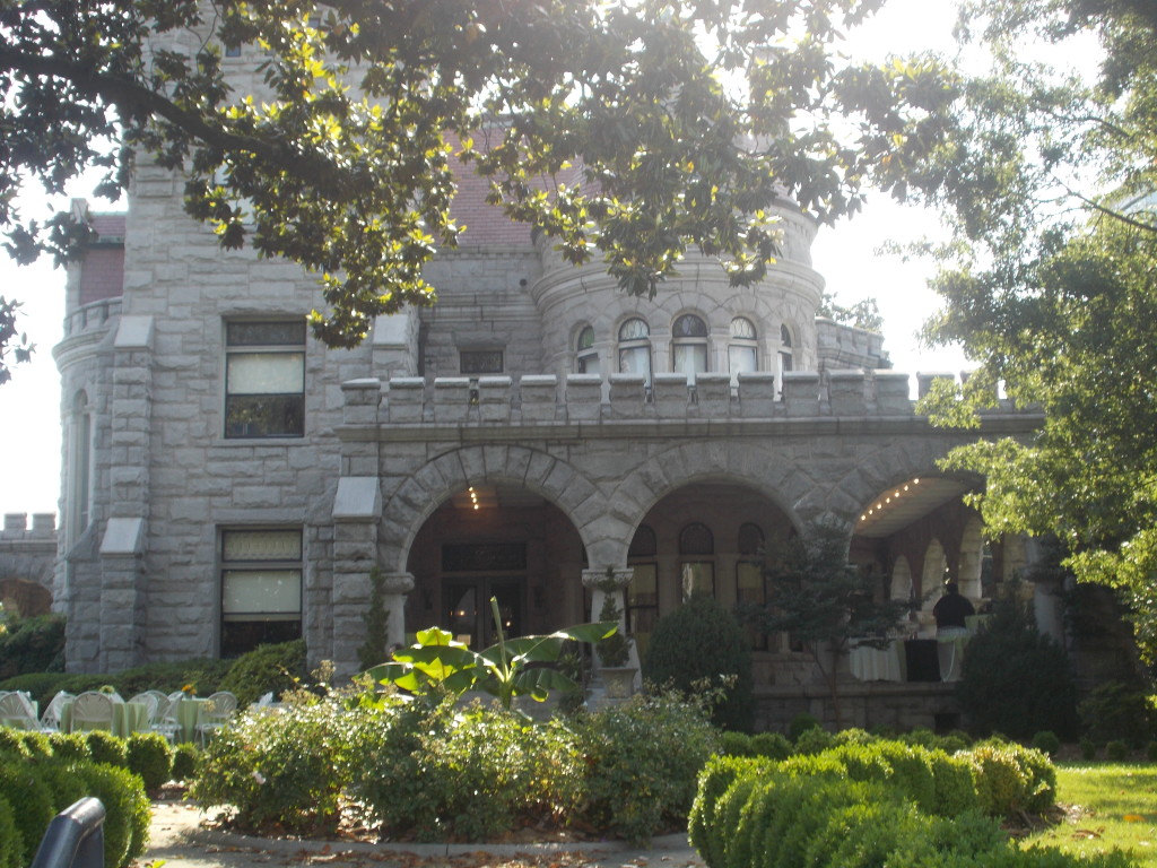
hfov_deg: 38.2
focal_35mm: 50
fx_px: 1671
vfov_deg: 29.1
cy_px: 434
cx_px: 578
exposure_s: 1/125
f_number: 4.5
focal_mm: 9
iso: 80
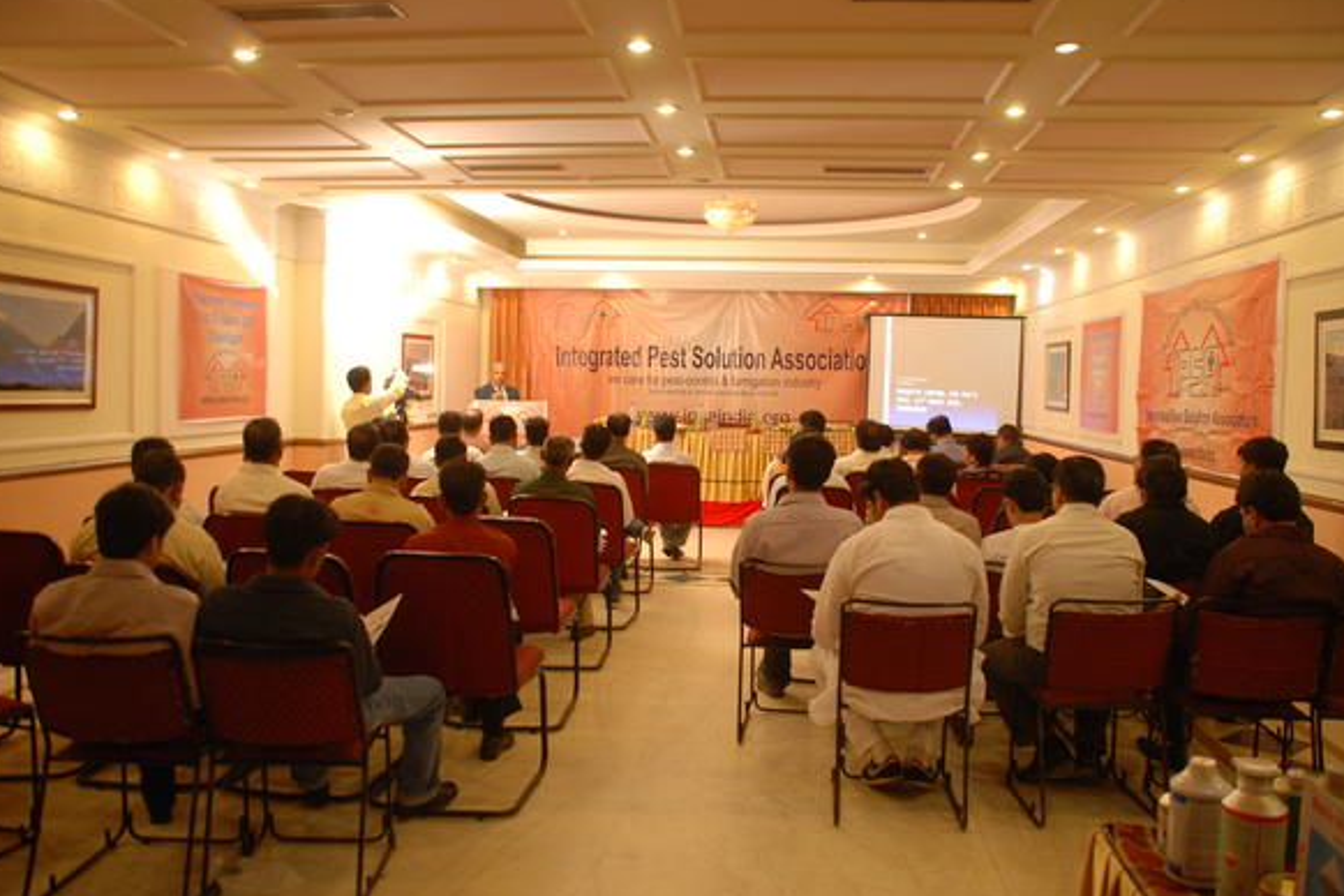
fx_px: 1157
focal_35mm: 31
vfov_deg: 42.3
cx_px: 677
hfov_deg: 60.3
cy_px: 448
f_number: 3.8
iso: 200
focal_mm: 20
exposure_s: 1/10
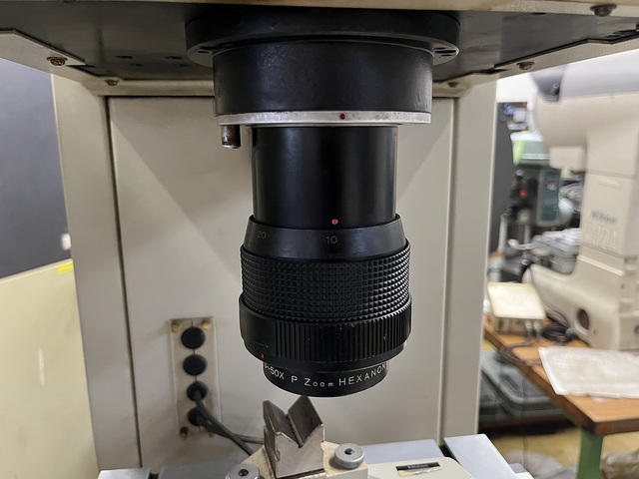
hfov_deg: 67.3
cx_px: 320
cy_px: 240
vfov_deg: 53.1
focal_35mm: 26
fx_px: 480
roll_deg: +0.9
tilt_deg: -12.3
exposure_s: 1/50
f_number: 1.6
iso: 500
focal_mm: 5.1
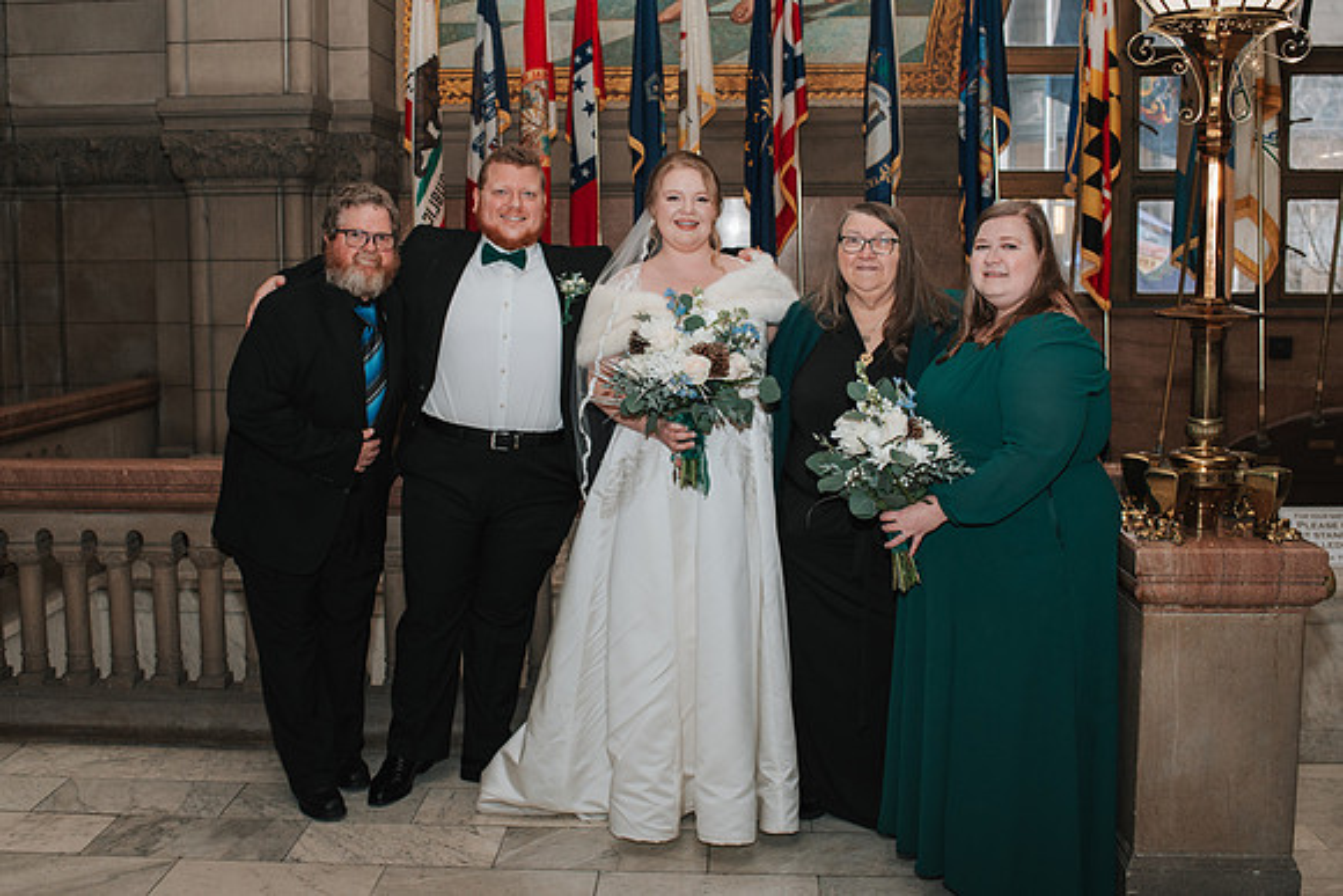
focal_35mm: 40
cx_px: 623
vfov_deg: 33.6
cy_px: 387
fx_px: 1483
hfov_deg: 48.7
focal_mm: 35
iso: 1000
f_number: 3.5
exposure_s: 1/200
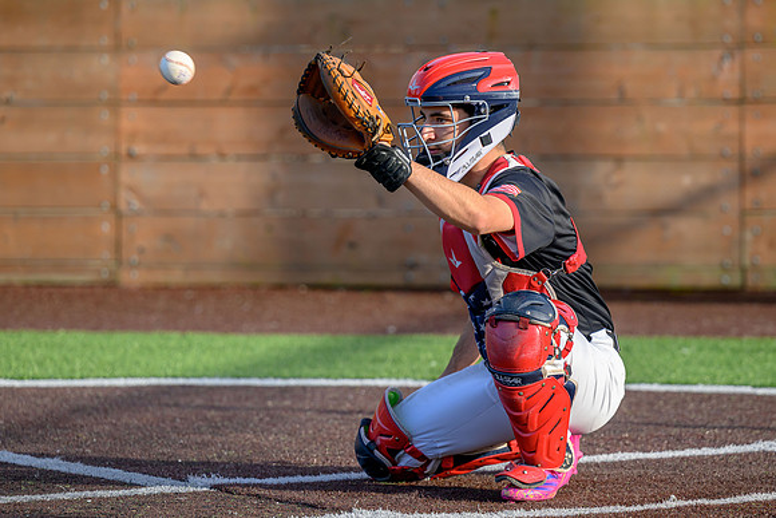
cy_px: 244
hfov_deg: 10.5
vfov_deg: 7.0
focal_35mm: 196
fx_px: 4224
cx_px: 404
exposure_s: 1/2000
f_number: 3.2
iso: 320
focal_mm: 145
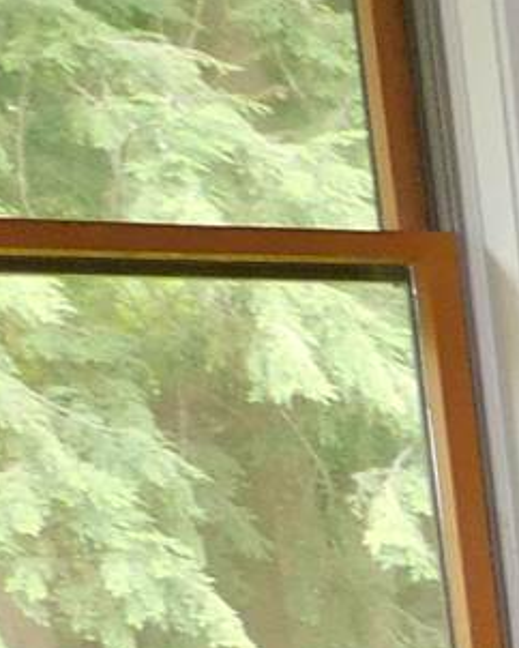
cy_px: 1056
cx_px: 1810
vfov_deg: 11.9
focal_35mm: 152
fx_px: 2916
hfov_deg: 7.9
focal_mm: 4
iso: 200
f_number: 3
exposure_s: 1/30
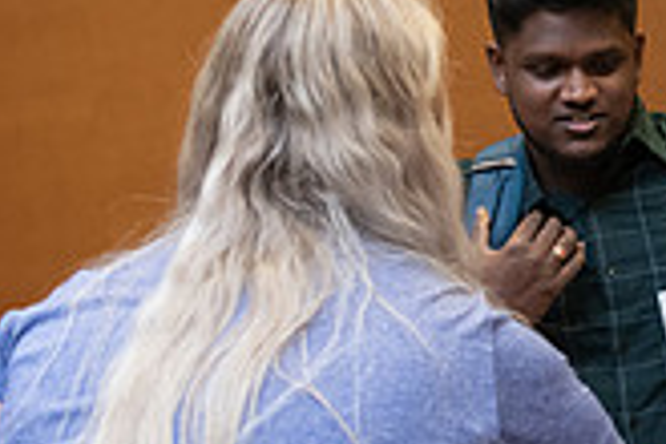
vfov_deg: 10.2
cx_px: 702
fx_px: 2479
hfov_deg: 15.0
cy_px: 256
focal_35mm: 134
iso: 1250
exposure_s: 1/200
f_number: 3.2
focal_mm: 38
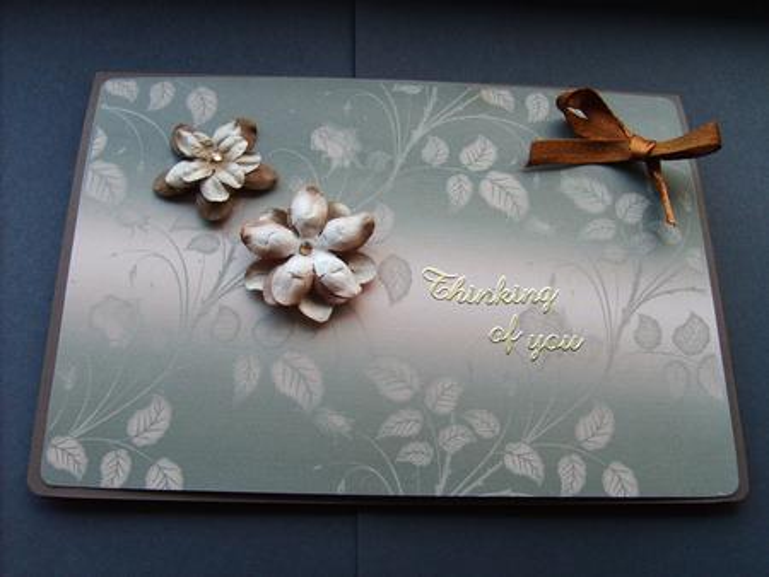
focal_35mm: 35
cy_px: 288
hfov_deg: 52.6
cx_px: 384
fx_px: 778
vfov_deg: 40.7
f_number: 2.8
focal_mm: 5.8
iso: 63
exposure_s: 1/30
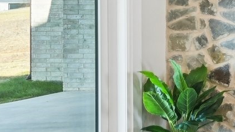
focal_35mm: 84
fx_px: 520
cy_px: -7
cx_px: 537
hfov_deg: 15.8
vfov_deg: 14.2
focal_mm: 16.5
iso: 400
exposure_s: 1/15
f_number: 8
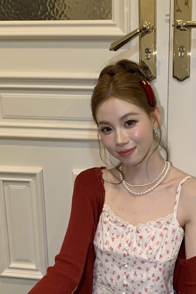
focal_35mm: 47
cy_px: 160
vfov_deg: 41.9
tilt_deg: -13.9
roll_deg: +0.8
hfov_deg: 28.4
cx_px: 140
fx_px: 384
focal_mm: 4.25
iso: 320
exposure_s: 1/60
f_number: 1.8
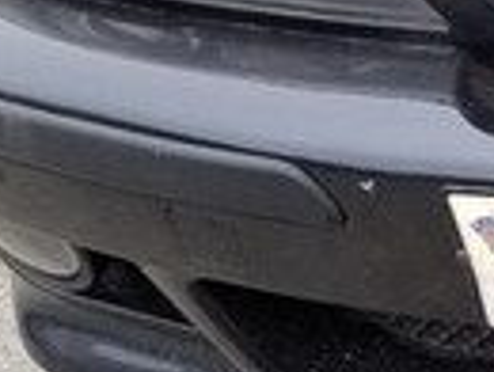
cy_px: -25
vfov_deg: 11.1
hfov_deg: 12.6
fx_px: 1887
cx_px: 1072
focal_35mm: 132
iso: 50
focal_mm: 4.2
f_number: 1.7
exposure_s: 1/339
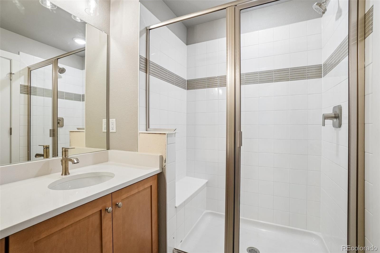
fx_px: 158
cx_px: 190
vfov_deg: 77.3
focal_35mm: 15
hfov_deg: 100.4
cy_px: 126
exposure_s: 1/30
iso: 400
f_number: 8
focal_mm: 10
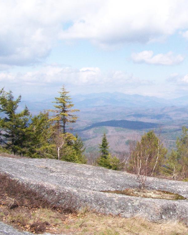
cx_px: 155
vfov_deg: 37.3
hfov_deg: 29.4
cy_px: 117
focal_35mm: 50
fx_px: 348
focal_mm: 6.3
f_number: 5.6
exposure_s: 1/1600
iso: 400
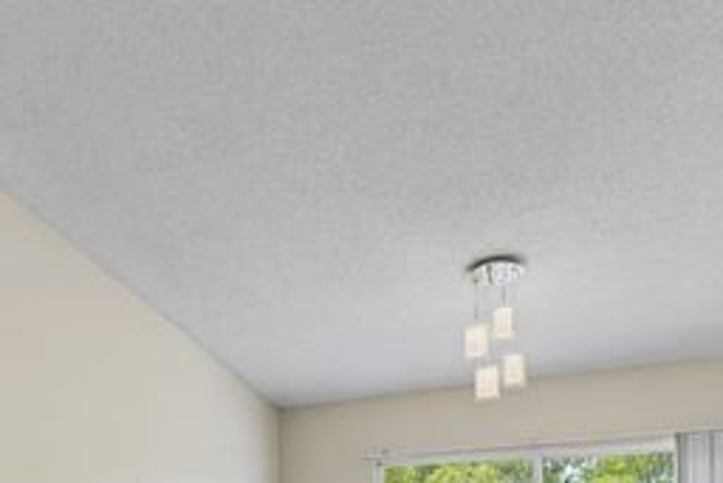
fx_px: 804
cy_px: 572
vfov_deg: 29.1
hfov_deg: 43.4
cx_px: 45
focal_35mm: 40
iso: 800
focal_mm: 16
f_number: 4.5
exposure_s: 1/100
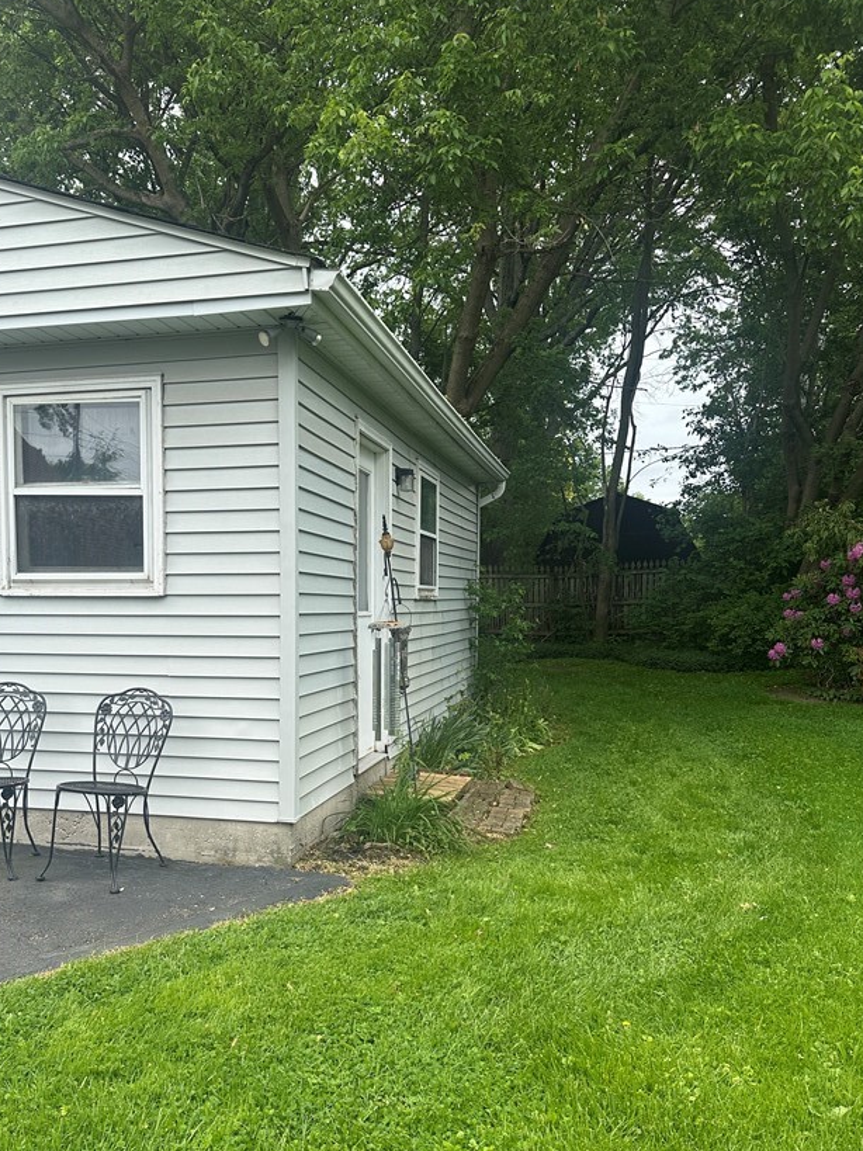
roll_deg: -0.7
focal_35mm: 30
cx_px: 339
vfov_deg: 59.6
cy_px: 679
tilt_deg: -3.5
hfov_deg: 46.5
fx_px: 997
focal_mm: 6.86
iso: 80
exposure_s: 1/1321
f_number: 1.78
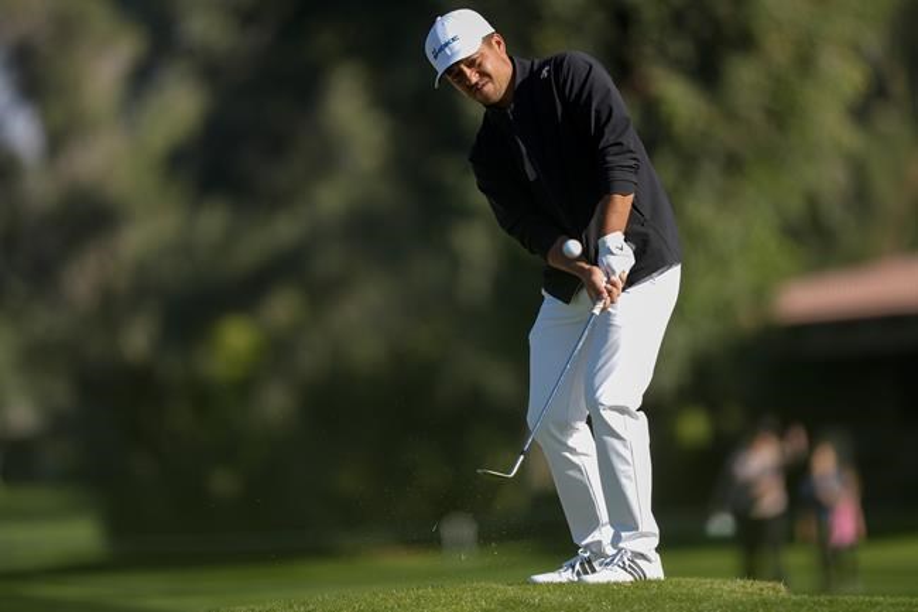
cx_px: 459
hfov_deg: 5.2
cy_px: 306
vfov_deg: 3.4
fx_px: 10197
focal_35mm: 400
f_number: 2.8
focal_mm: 400
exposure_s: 1/2000
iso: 160
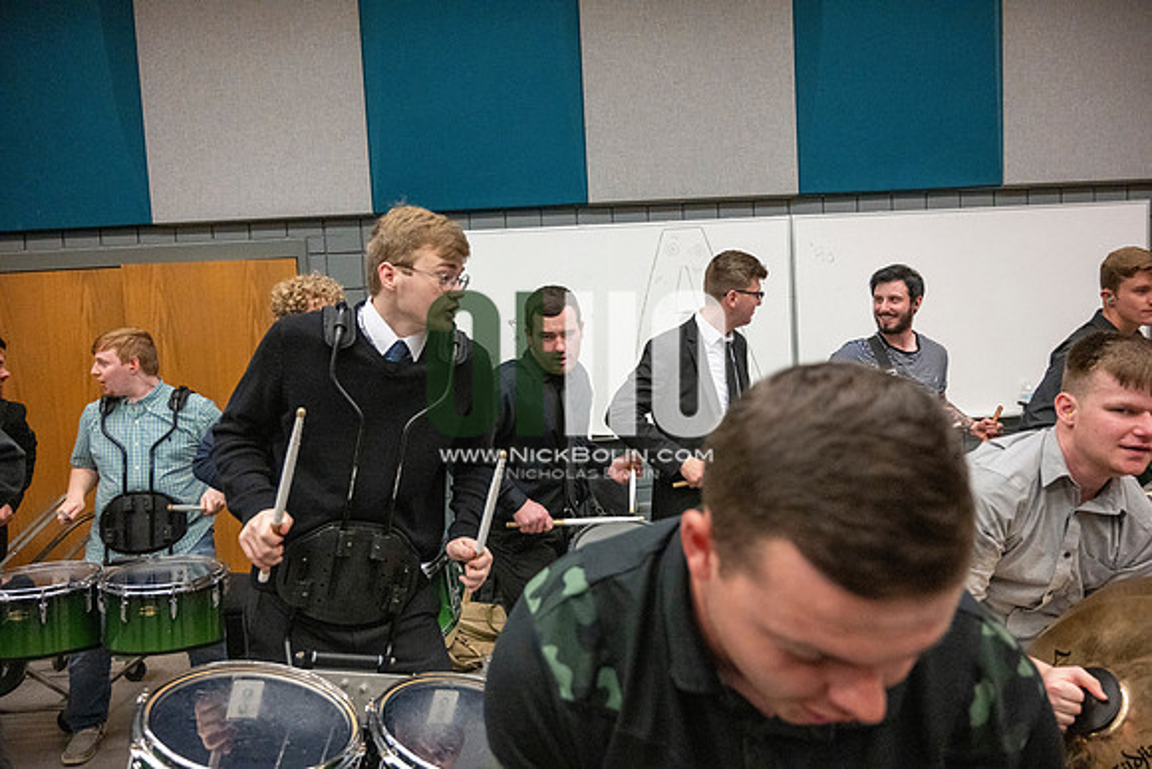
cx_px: 576
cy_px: 384
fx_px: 768
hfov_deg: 73.7
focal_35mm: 24
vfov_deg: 53.2
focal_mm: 24
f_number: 4
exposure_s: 1/500
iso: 10000
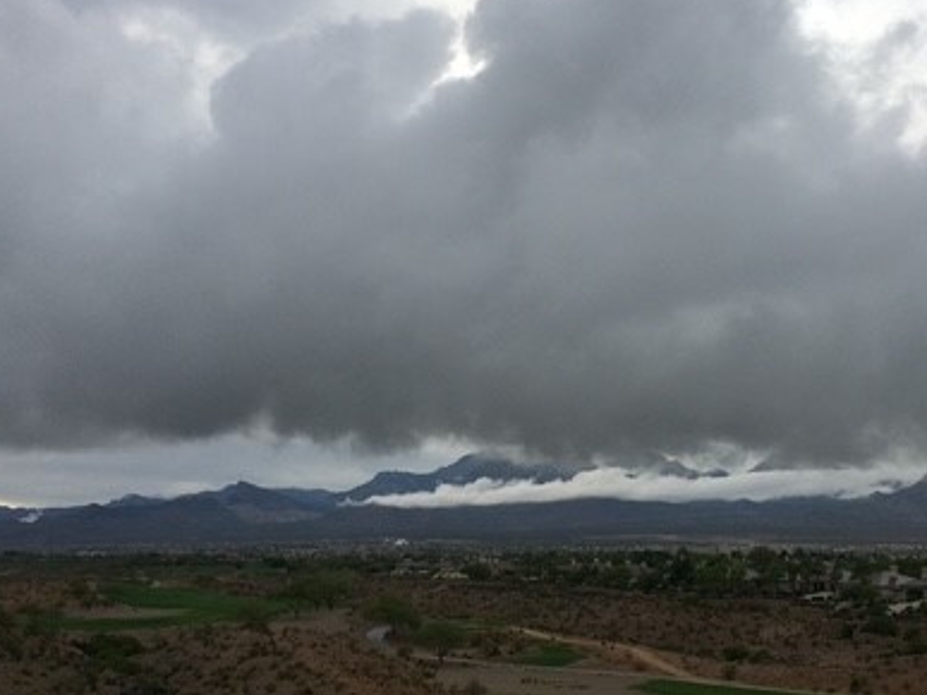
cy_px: 407
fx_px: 1285
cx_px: 582
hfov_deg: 39.4
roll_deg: +1.9
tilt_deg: +7.5
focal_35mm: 48
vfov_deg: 30.2
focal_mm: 4.15
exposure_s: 1/1282
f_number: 2.2
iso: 32
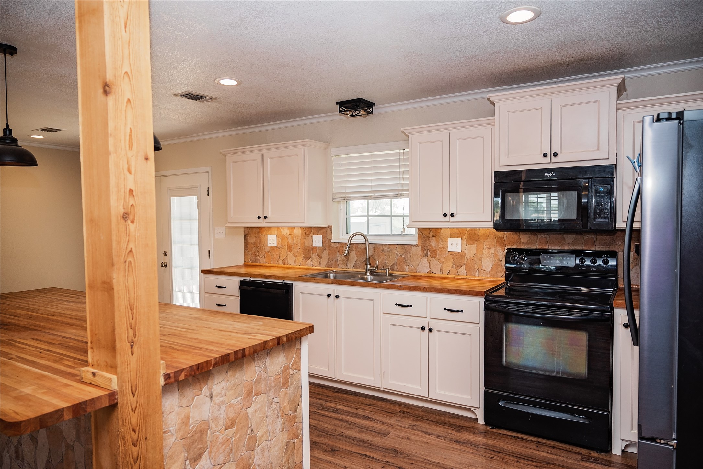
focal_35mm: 24
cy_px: 234
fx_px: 469
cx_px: 352
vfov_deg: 53.2
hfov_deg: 73.7
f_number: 4
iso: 400
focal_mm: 24
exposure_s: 1/200
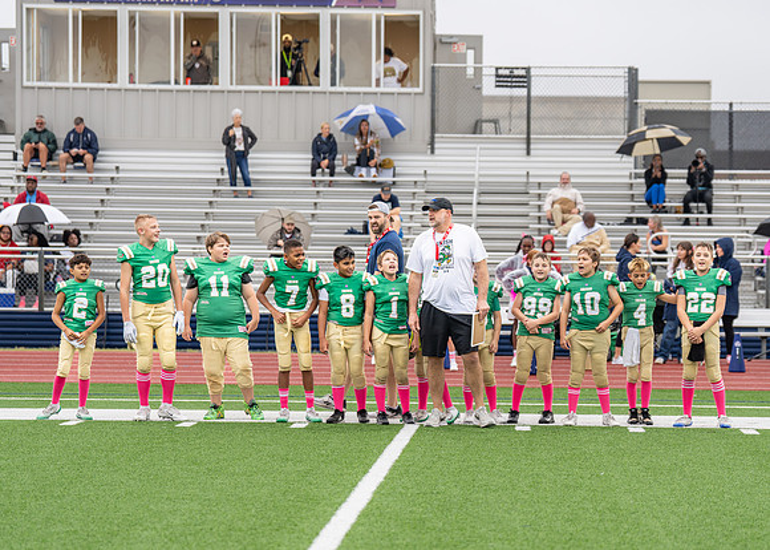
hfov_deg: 15.4
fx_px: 2836
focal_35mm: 130
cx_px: 465
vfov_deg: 11.1
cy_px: 319
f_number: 2.8
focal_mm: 101
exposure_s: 1/1000
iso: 500
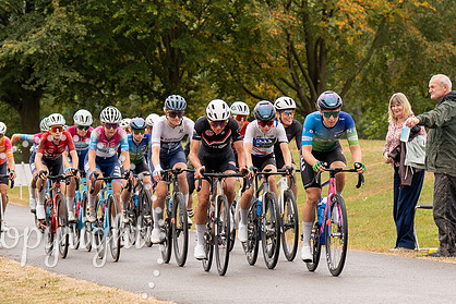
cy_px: 129
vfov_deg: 6.9
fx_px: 2509
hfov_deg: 10.4
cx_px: 267
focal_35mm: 198
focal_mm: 70
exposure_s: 1/1000
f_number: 3.5
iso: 250
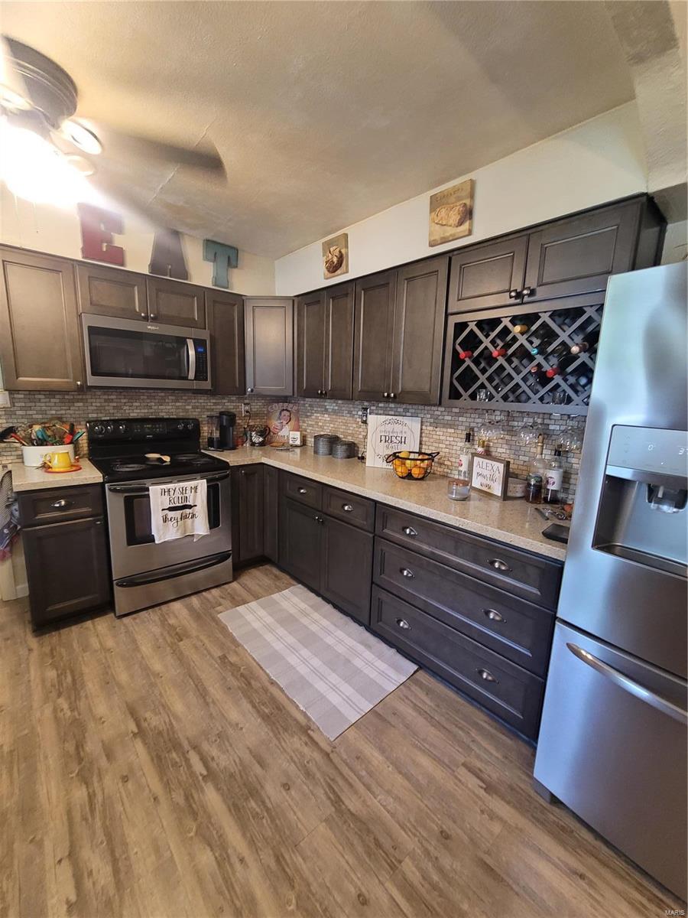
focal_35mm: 13
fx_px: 345
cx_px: 344
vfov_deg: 106.2
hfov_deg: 89.9
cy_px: 459
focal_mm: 2.2
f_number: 2.2
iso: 400
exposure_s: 1/30
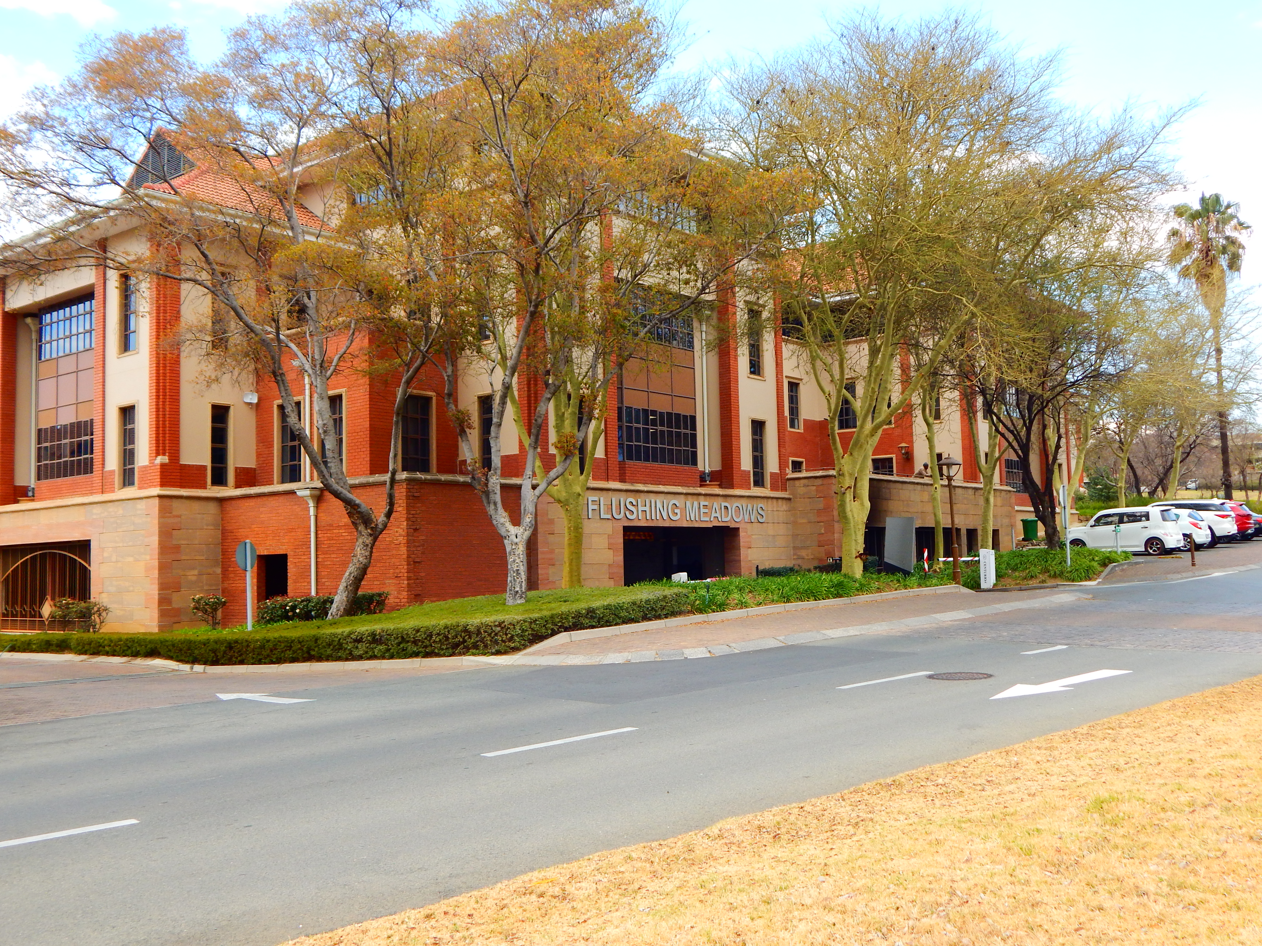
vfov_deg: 41.8
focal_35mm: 34
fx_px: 1240
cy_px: 473
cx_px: 631
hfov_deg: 54.0
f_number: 3.3
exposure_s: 1/250
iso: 125
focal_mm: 6.1
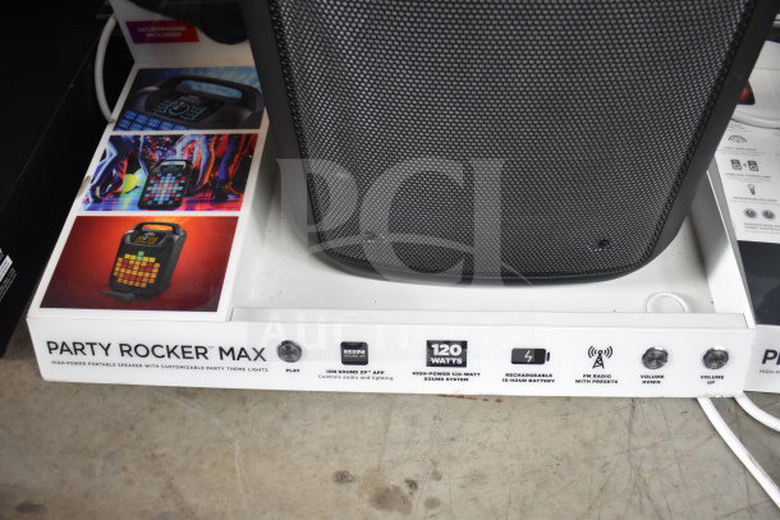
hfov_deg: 61.9
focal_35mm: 30
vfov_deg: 43.6
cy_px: 260
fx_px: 650
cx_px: 390
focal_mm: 20
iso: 1100
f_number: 3.8
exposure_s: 1/30
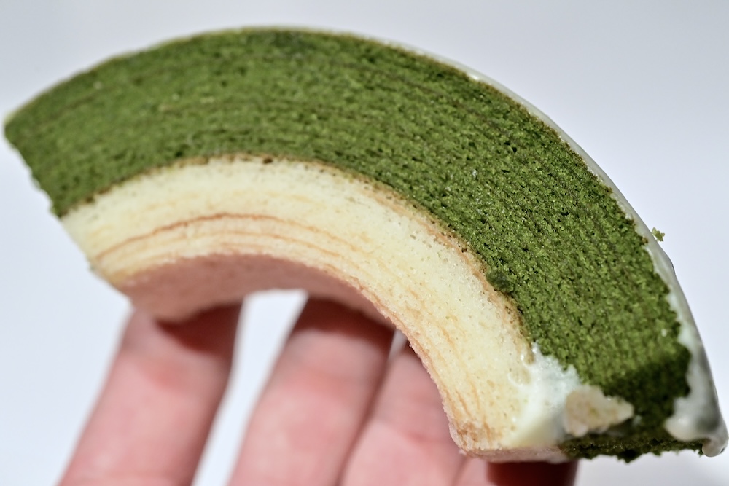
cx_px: 364
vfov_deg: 22.6
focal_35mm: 60
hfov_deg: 33.4
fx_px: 1215
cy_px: 243
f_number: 5.6
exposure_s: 1/125
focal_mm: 60
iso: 6400
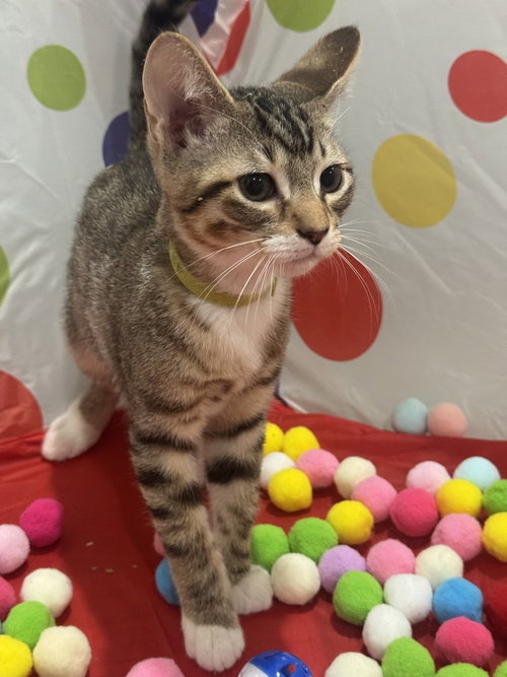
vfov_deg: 39.7
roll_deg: -0.5
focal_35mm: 48
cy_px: 338
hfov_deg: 30.3
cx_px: 254
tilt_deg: -22.8
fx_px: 938
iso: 320
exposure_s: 1/40
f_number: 1.78
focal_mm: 6.76
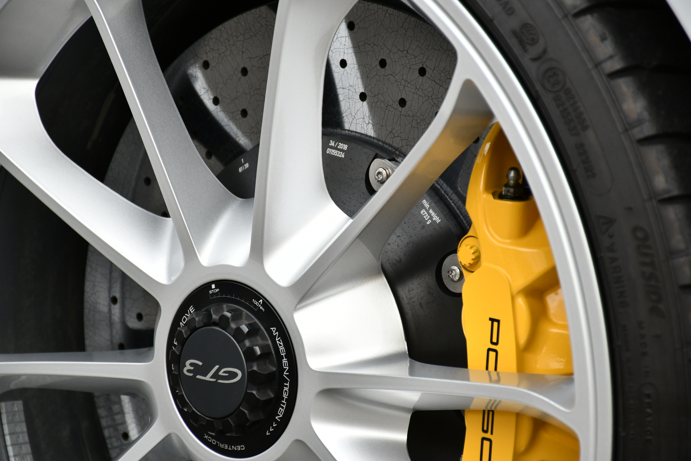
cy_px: 230
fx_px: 3340
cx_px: 346
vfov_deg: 7.9
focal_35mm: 174
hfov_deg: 11.8
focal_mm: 116
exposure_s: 1/500
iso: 640
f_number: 5.6
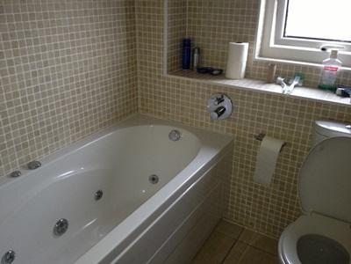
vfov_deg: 40.7
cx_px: 176
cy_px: 132
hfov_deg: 52.6
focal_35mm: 35
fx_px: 355
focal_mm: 4.28
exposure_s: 1/20
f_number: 2.4
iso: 125
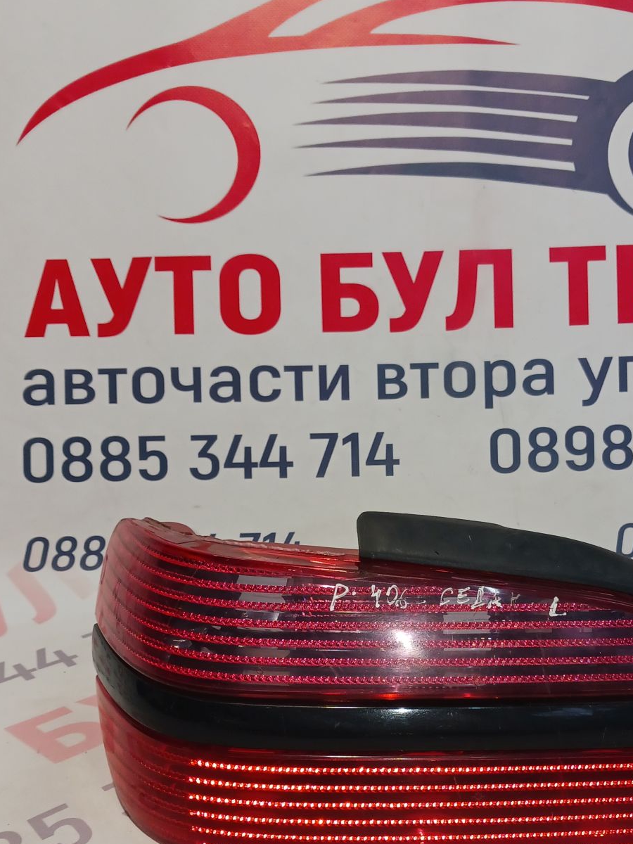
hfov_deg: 31.9
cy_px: 589
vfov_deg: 41.3
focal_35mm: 45
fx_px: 1097
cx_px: 423
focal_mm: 4
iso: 160
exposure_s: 1/50
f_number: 1.8
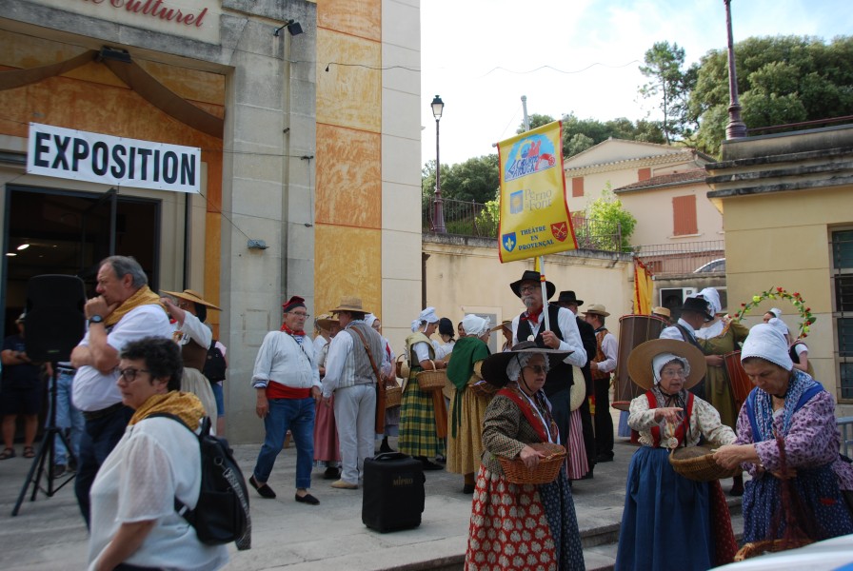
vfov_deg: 40.1
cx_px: 426
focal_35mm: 33
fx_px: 783
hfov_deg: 57.2
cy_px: 286
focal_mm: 22
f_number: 6.3
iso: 100
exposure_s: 1/125
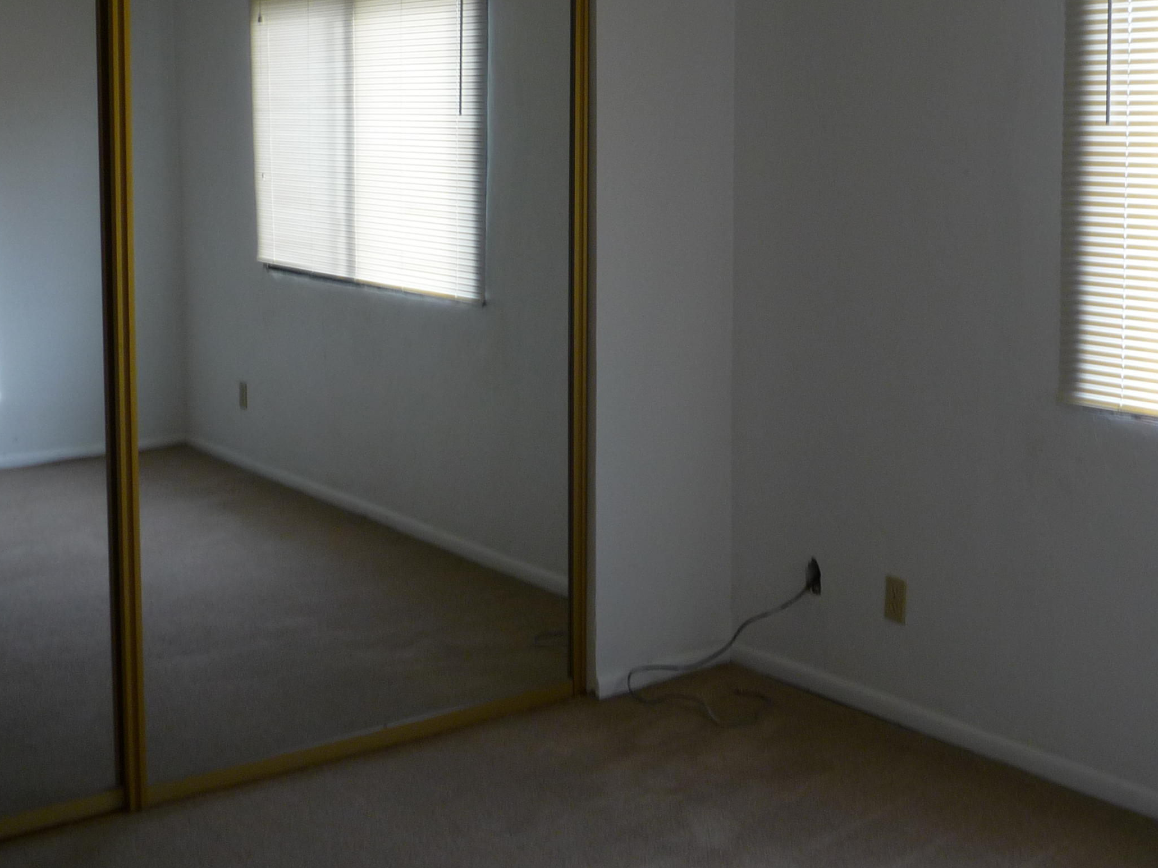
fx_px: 1606
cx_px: 754
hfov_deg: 39.3
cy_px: 243
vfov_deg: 29.9
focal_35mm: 48
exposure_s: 1/40
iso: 100
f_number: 2.8
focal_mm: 5.5
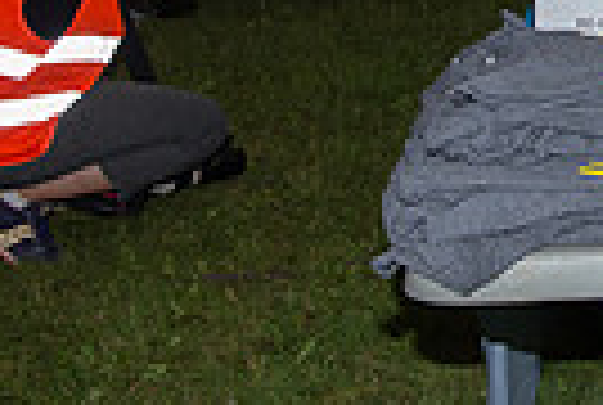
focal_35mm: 151
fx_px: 2535
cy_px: -254
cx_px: 1148
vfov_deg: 8.9
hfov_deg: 12.2
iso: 1600
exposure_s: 1/125
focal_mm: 35
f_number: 9
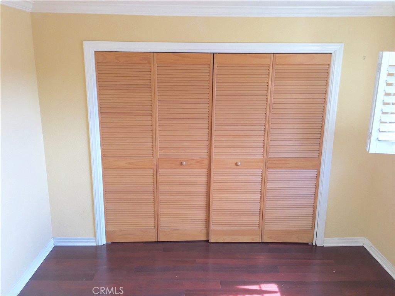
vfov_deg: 48.2
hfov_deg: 61.7
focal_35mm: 29
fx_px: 331
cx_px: 198
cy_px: 148
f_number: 2.2
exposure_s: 1/40
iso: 32
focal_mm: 4.15
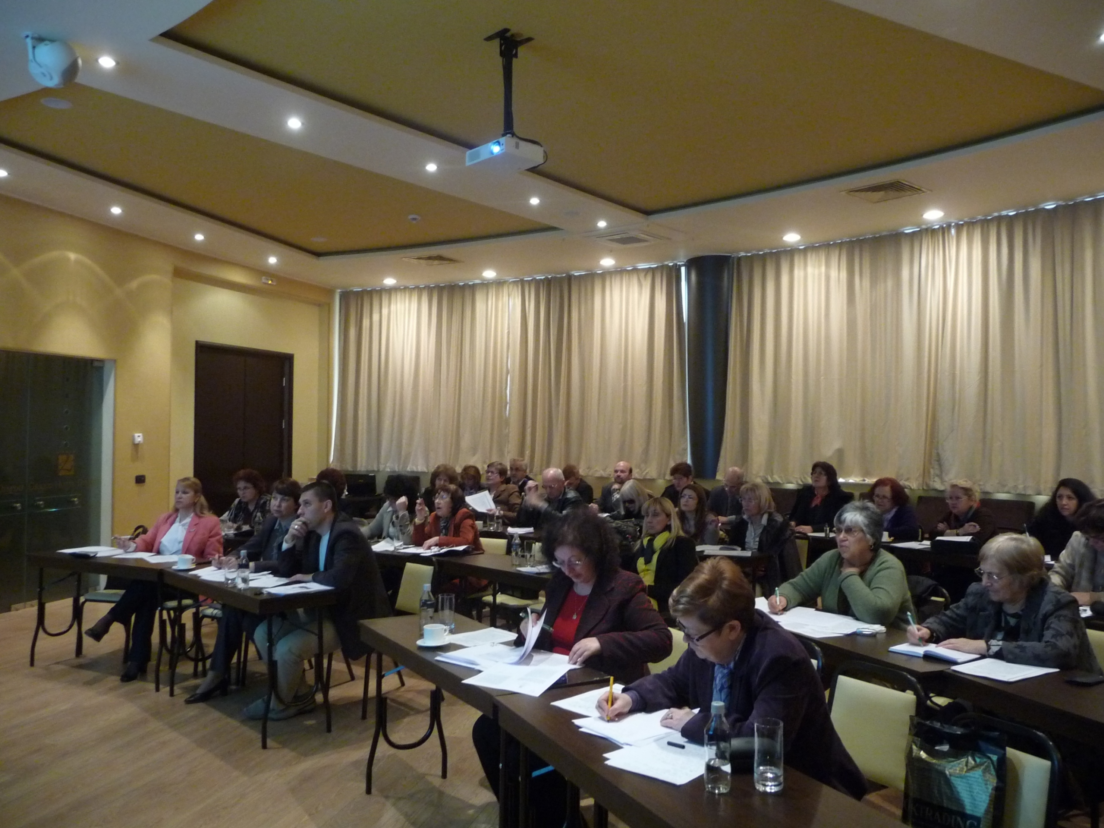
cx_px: 552
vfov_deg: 49.7
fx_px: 893
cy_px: 414
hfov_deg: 63.4
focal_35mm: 28
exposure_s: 1/10
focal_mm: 4.7
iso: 400
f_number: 3.3
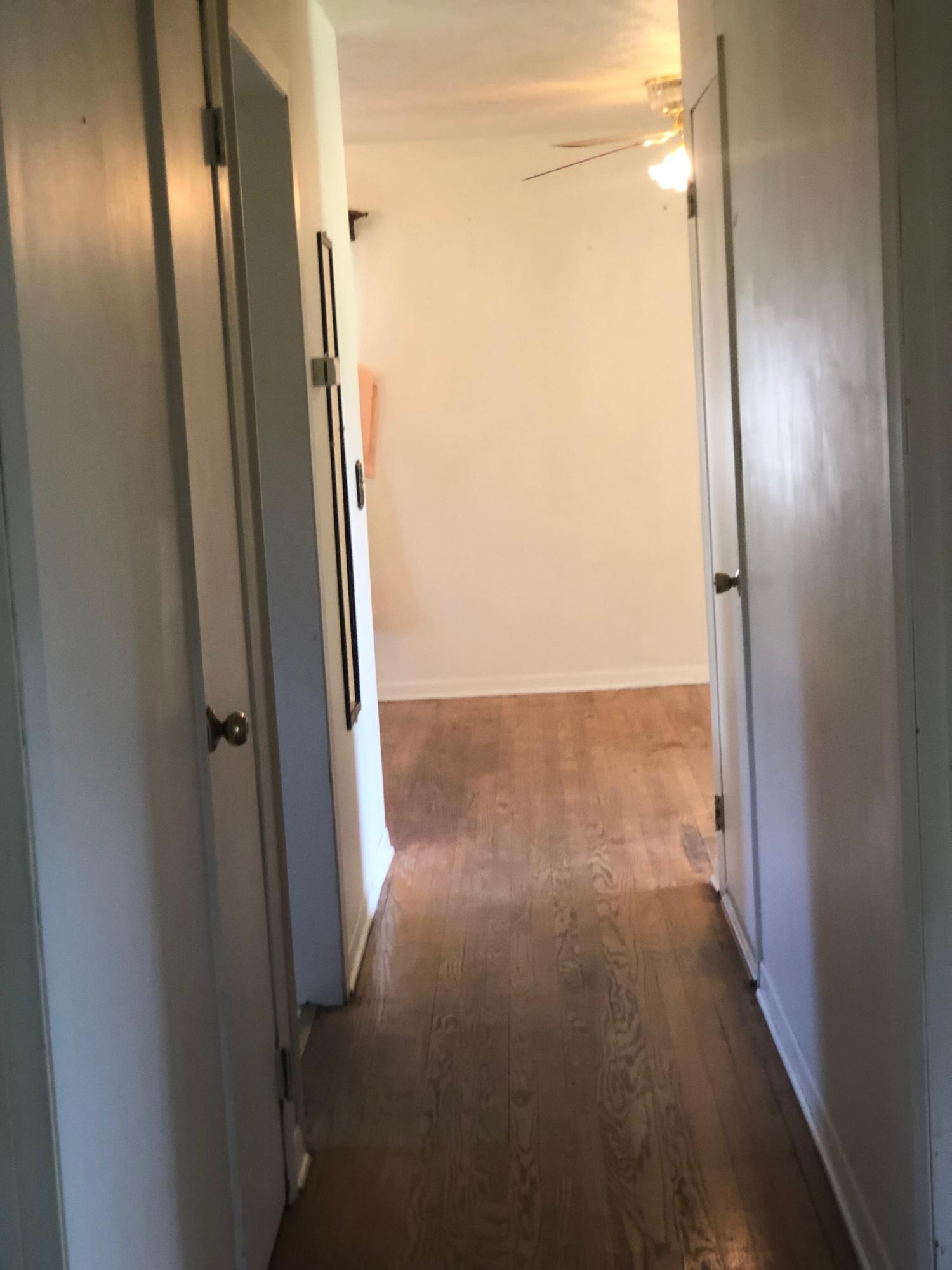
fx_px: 2090
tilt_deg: -5.5
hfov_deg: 25.7
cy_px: 635
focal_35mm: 57
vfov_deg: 33.8
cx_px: 476
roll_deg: +3.8
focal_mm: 6.6
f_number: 2.8
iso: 125
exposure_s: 1/30
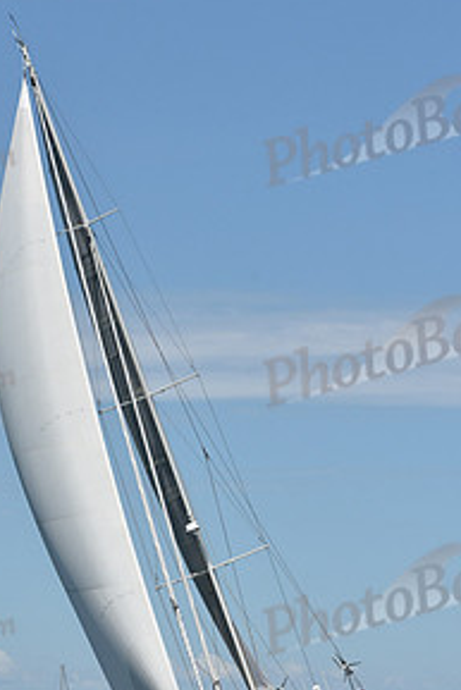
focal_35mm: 211
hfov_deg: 6.5
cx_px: 140
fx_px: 4048
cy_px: 504
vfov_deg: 9.7
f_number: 10
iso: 250
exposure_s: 1/1000
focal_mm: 105
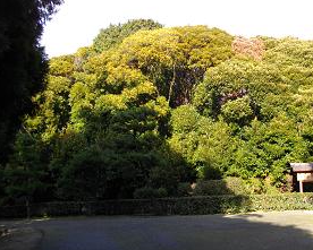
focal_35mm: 44
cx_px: 216
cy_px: 118
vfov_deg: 34.2
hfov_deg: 41.3
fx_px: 408
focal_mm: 5.7
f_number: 2.9
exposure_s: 1/320
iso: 100
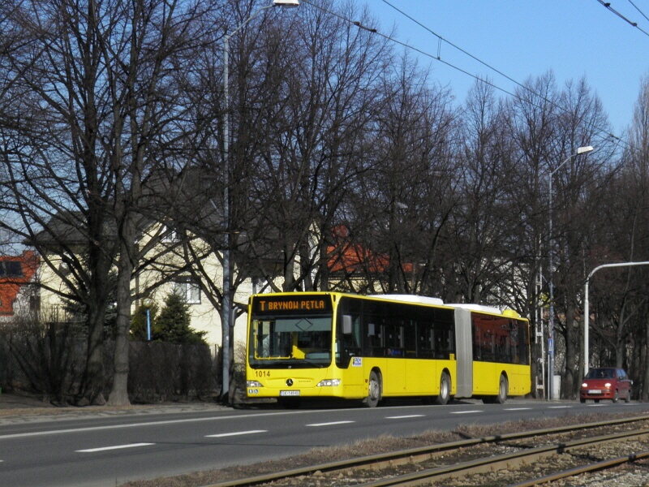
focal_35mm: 73
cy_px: 244
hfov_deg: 26.7
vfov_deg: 20.2
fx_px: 1369
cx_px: 324
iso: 50
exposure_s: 1/400
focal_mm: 13.2
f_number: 5.5
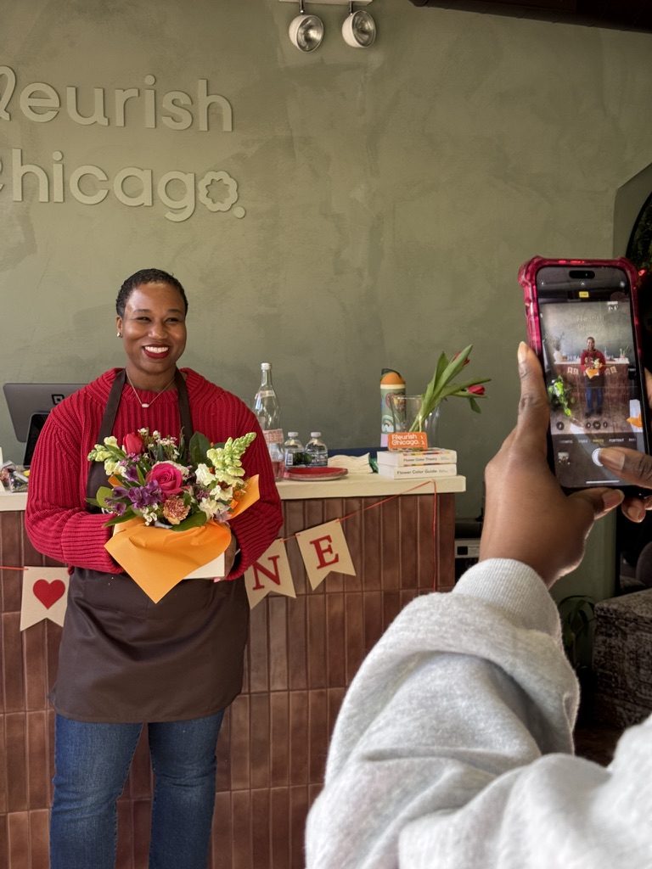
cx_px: 326
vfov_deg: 39.7
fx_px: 1205
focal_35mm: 48
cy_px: 434
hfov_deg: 30.3
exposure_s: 1/221
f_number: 1.78
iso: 64
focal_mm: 6.76
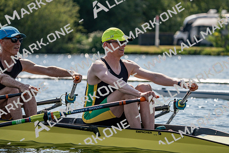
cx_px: 114
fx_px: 1272
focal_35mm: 200
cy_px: 76
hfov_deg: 10.3
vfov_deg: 6.9
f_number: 5.6
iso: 200
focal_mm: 200
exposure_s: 1/1600
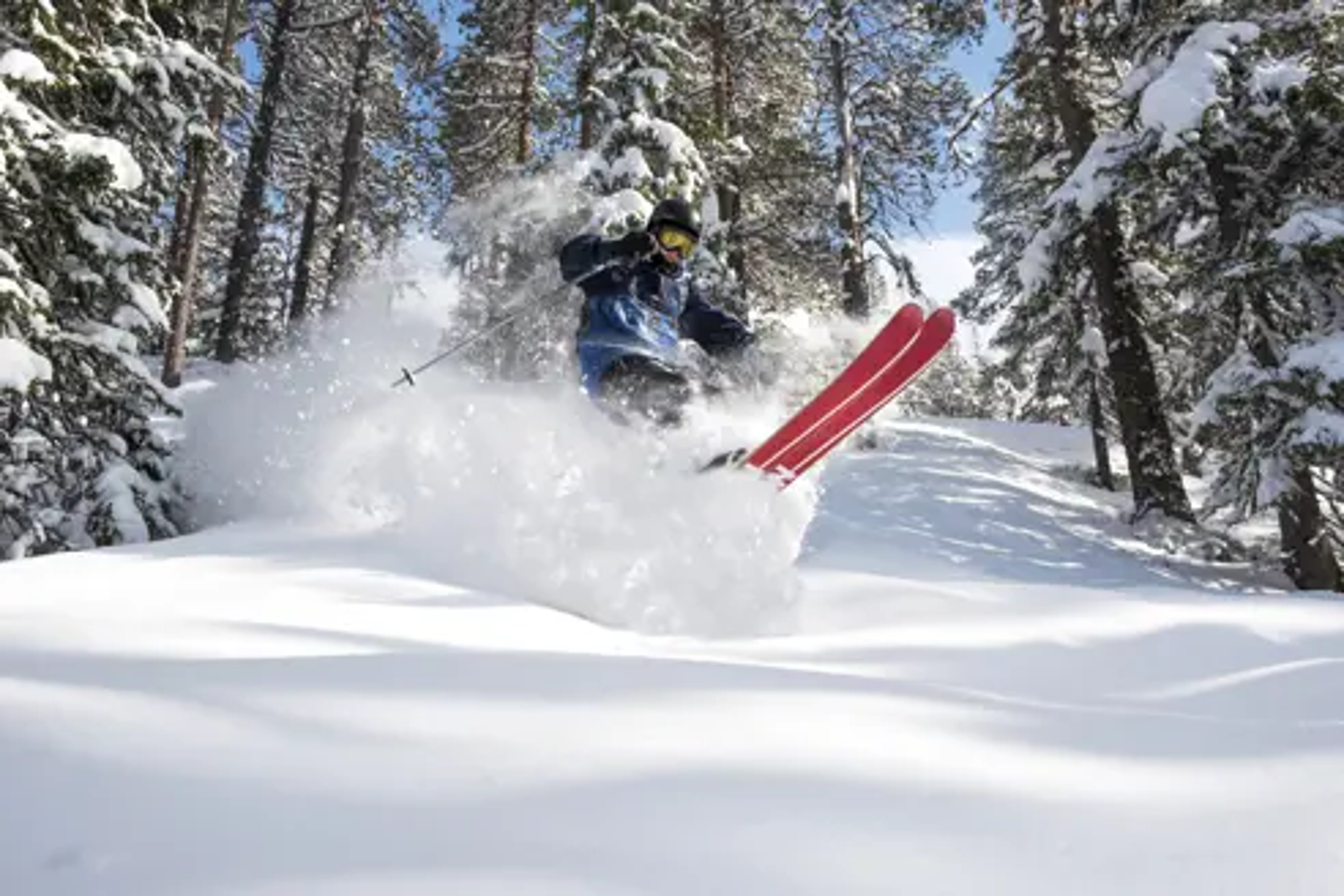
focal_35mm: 31
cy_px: 448
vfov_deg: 42.3
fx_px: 1157
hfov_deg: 60.3
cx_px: 672
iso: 200
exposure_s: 1/1000
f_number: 6.3
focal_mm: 31
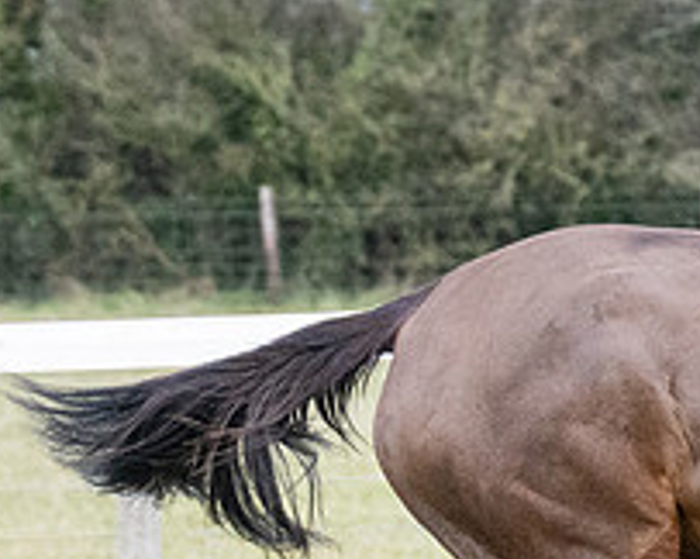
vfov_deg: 2.6
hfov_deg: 3.2
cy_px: 715
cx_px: 1208
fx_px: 12481
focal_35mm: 603
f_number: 4
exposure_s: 1/1000
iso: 1600
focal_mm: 94
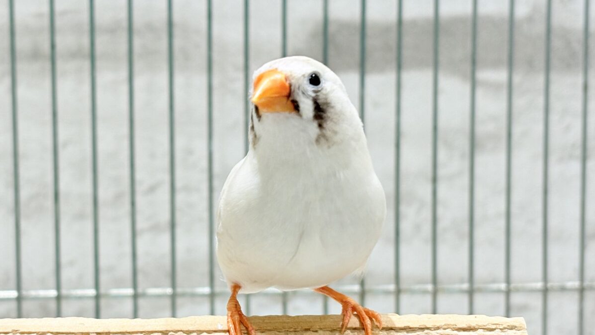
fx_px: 899
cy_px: 200
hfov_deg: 36.6
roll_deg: +1.2
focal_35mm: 57
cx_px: 298
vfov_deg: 21.1
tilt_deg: -4.3
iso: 40
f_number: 1.6
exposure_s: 1/100
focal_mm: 5.96
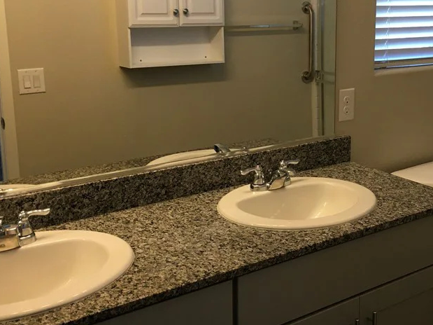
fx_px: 600
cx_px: 281
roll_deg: -1.0
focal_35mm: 48
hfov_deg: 39.3
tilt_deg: -13.8
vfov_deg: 30.1
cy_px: 123
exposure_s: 1/30
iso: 40
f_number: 2.2
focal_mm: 4.15
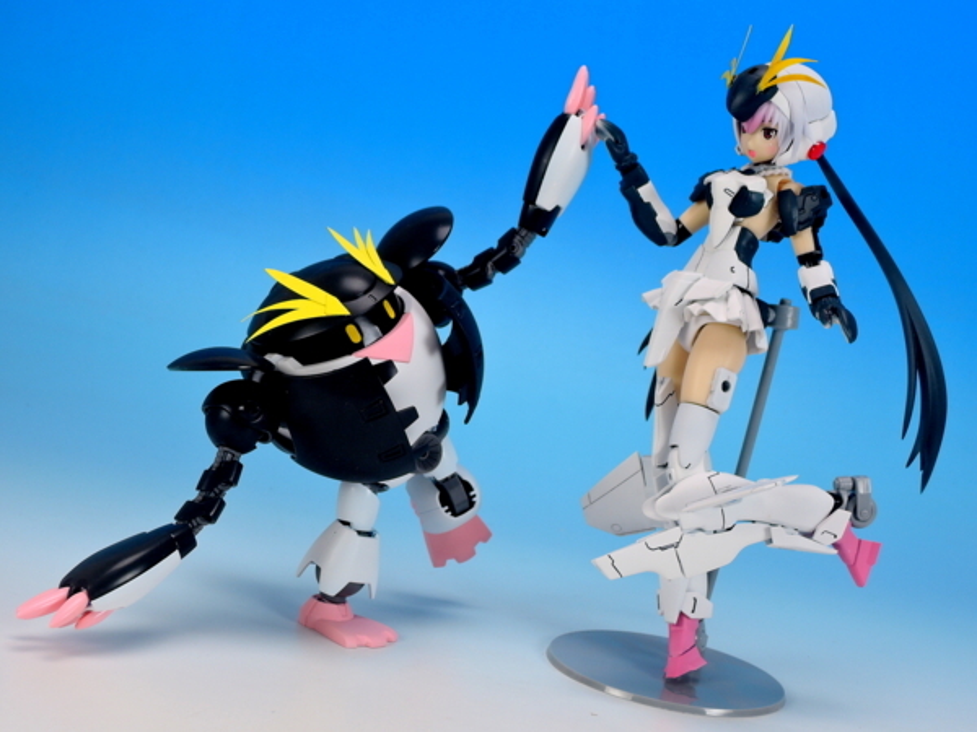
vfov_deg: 24.4
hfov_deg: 32.2
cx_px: 488
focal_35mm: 60
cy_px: 366
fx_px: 1693
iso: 80
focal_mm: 12.8
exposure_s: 1/2.5
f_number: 5.2
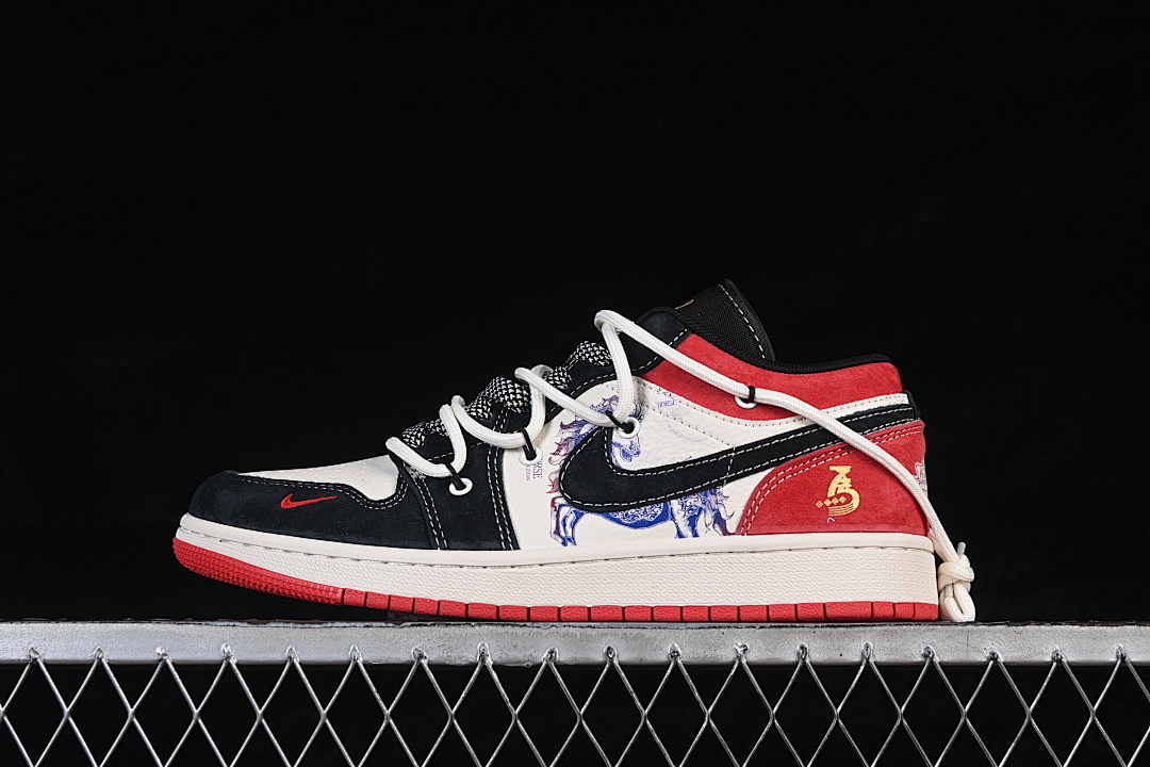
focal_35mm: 75
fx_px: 2396
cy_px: 384
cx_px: 575
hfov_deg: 27.0
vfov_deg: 18.2
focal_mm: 50
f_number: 8
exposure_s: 1/80
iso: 160
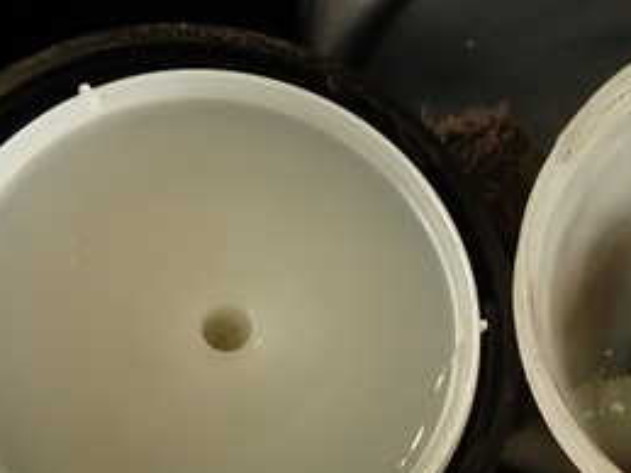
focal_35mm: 58
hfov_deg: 31.7
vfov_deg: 24.9
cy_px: 351
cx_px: 568
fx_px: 1057
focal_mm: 4.5
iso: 100
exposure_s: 1/60
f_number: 2.8
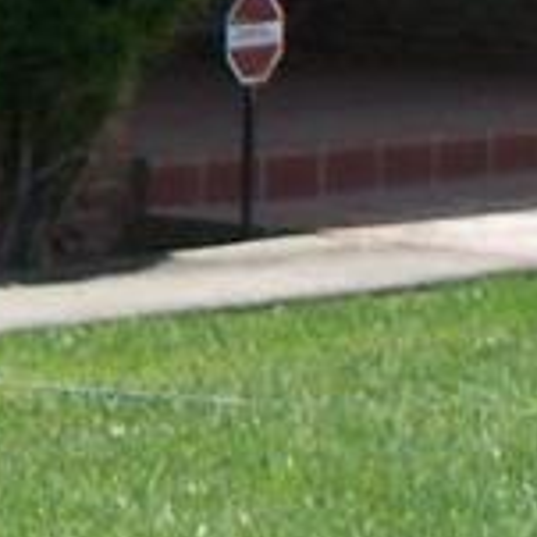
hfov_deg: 5.1
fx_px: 5546
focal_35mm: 316
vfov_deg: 5.5
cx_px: -1312
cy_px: 4
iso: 64
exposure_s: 1/640
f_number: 2.8
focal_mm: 7.54
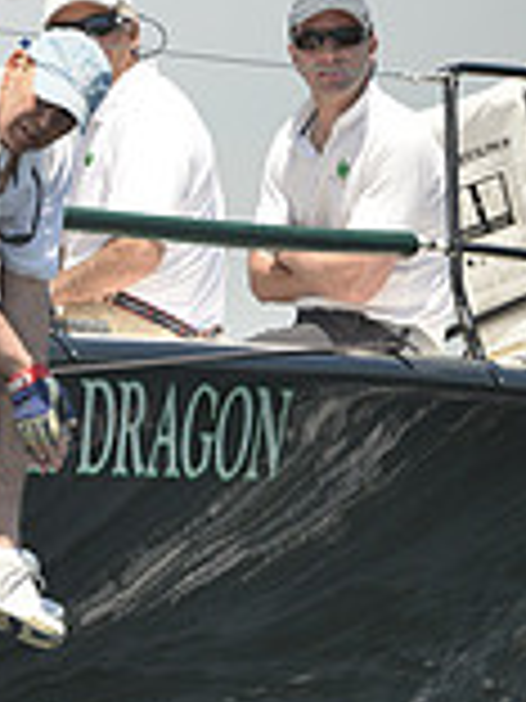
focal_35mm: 1003
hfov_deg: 1.5
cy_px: 308
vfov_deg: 2.0
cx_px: -710
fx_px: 20321
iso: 280
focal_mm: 280
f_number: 4.5
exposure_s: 1/1250
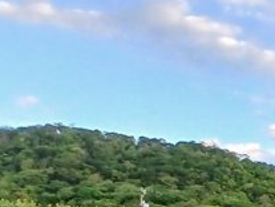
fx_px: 414
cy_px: 283
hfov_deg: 30.2
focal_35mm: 52
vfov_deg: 24.0
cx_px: 345
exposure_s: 1/168
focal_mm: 1.4
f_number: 2.2
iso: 50
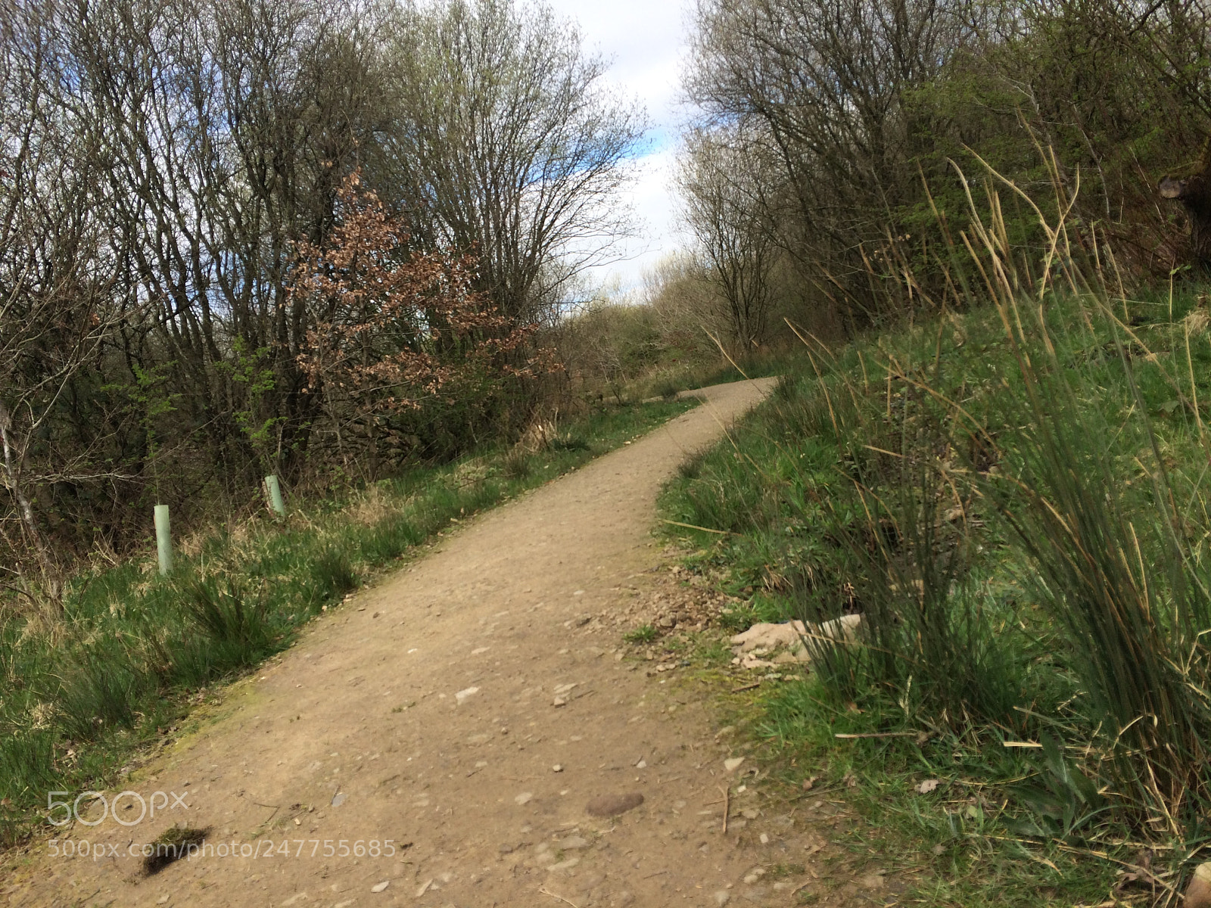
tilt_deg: -3.8
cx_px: 606
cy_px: 454
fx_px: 1015
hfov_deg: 61.7
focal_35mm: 29
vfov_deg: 48.2
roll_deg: +16.3
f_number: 2.2
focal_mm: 4.15
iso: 32
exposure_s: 1/1208
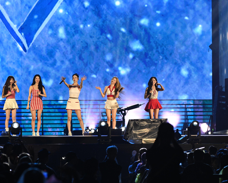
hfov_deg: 8.5
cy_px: 91
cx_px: 92
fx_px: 1525
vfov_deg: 6.8
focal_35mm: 226
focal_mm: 200
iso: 2000
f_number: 5.6
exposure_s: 1/400
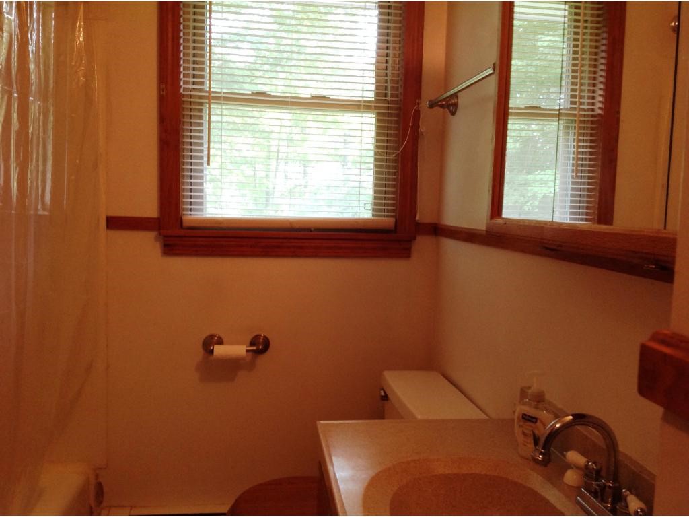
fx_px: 697
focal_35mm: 35
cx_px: 344
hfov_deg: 52.6
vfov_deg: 40.7
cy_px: 258
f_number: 2.4
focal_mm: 4.28
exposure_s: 1/15
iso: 100
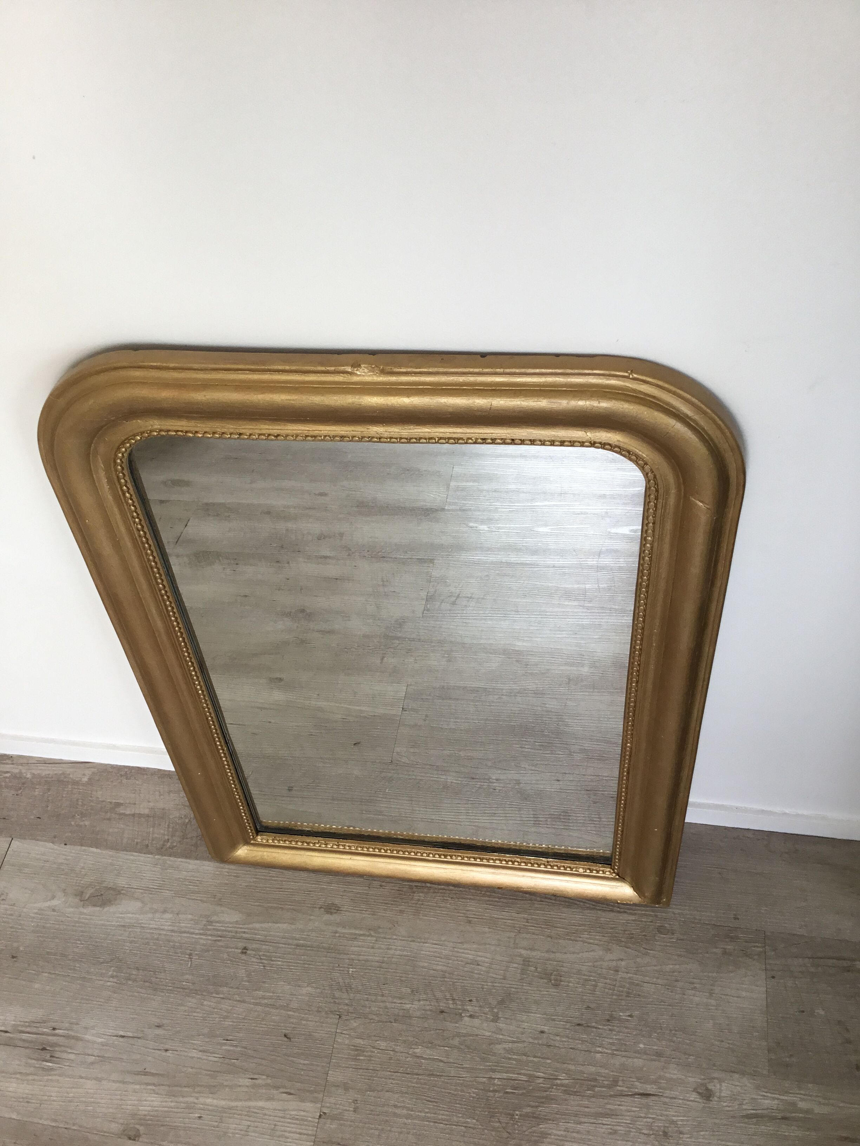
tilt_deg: -52.2
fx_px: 1027
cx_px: 430
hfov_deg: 45.4
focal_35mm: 31
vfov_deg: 58.4
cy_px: 573
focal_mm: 3.3
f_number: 2.4
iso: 40
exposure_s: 1/33
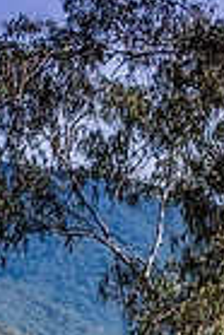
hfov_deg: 3.3
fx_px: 3882
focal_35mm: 417
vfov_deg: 4.9
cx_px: 2
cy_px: 477
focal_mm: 86
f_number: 5
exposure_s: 1/2500
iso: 250
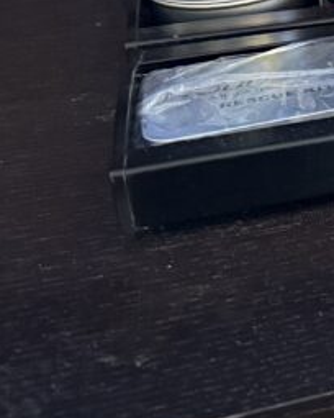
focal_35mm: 94
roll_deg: -1.4
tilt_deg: -19.1
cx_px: 810
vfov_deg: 19.5
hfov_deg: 12.6
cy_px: -38
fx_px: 1162
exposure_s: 1/60
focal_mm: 6.76
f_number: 1.78
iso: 800
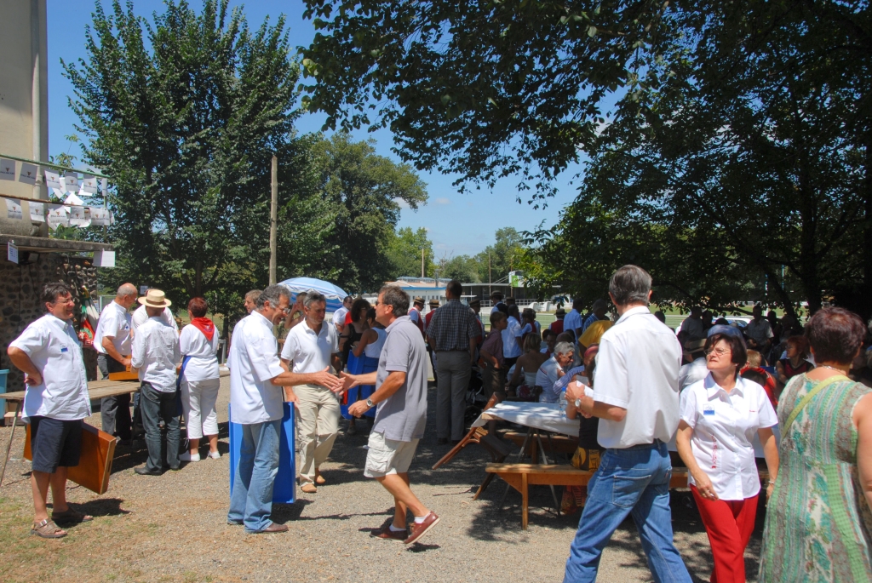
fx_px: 800
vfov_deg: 40.1
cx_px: 436
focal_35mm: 33
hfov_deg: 57.2
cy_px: 292
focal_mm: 22
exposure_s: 1/250
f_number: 8
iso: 100
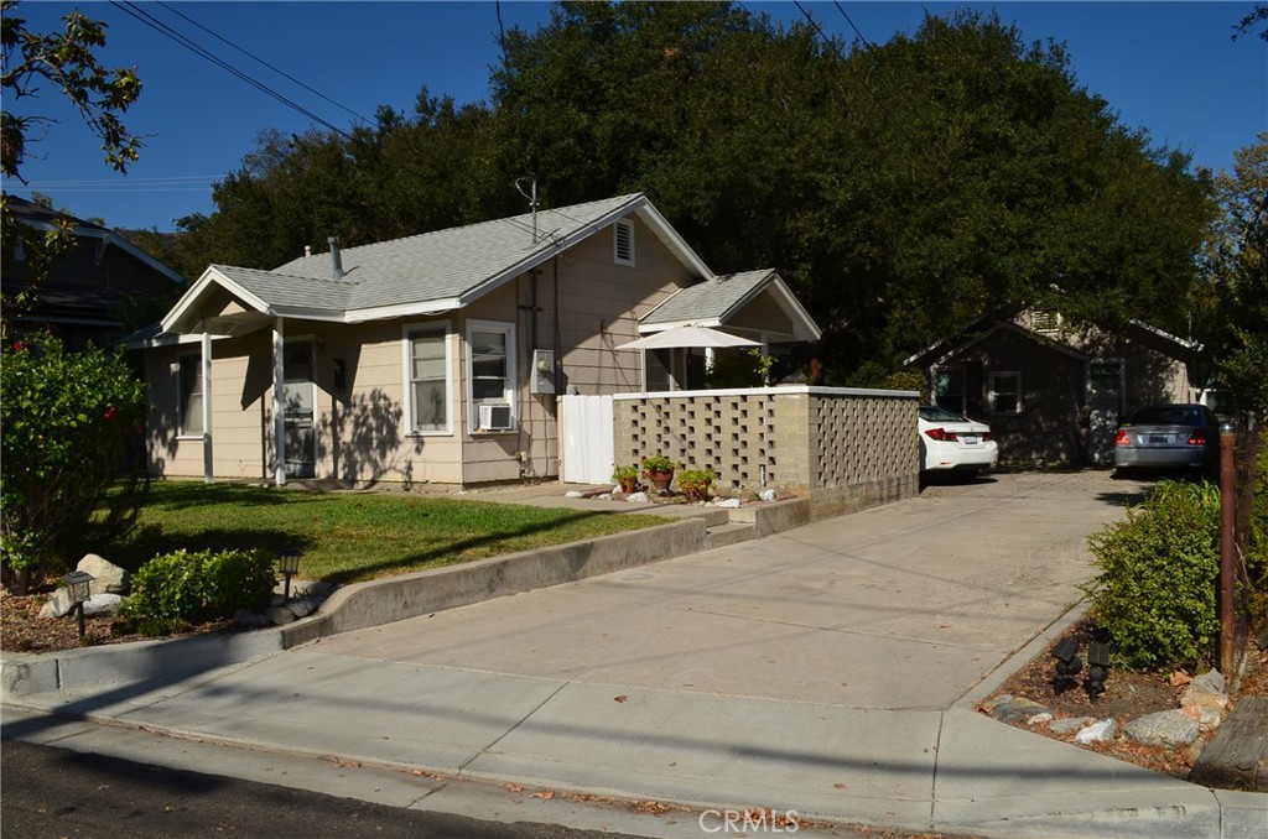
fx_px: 949
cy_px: 420
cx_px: 634
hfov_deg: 67.5
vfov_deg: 47.7
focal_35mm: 27
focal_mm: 18
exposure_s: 1/200
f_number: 14
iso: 100
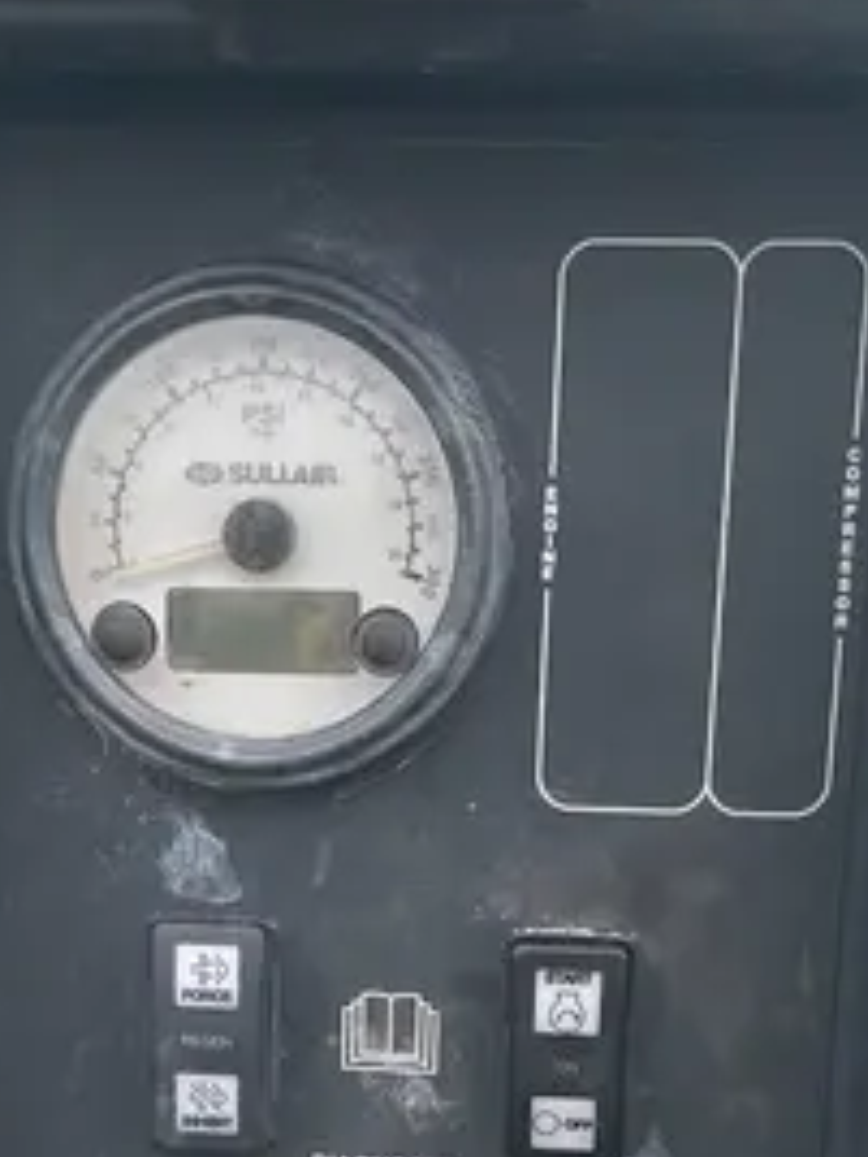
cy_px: 1129
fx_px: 2374
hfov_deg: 20.7
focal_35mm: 71
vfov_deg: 26.1
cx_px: 358
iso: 32
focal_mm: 4.2
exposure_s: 1/256
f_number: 1.6
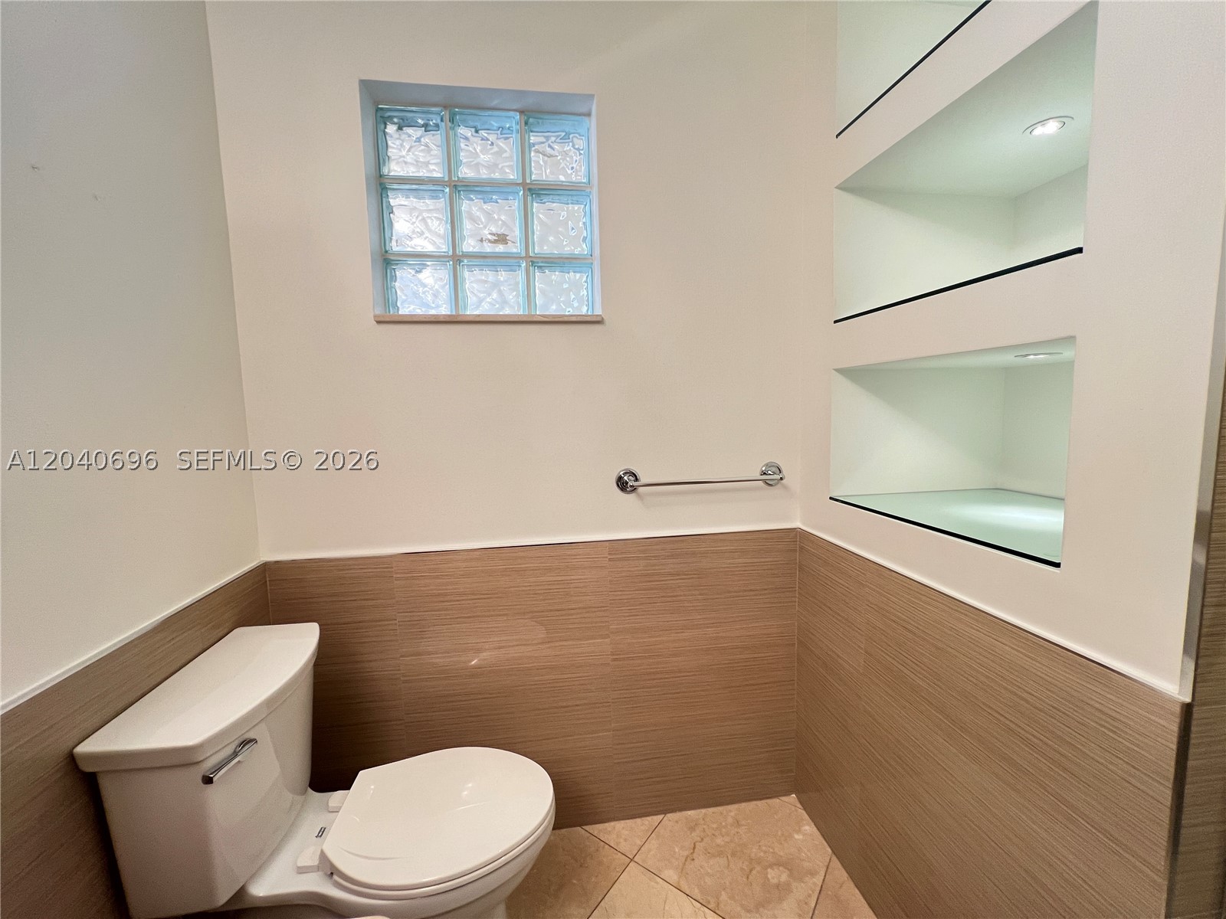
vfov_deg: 89.9
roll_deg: +1.2
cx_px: 613
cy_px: 460
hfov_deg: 106.2
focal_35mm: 13
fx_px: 460
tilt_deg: -6.3
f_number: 1.8
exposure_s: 1/60
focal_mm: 1.57
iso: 125
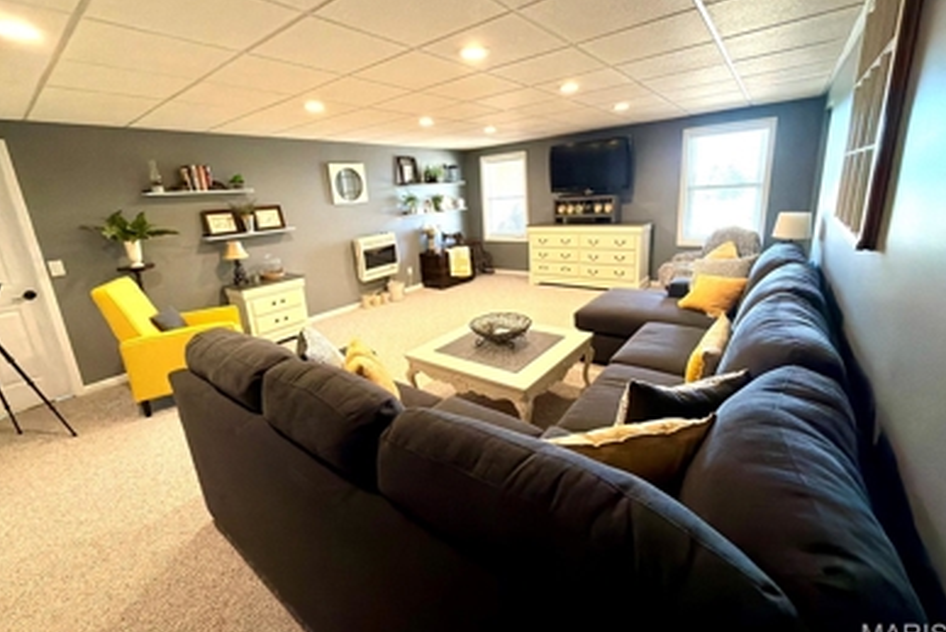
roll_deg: +4.4
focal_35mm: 15
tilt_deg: -13.0
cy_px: 288
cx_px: 468
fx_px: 394
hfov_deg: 100.4
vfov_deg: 77.2
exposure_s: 1/60
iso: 640
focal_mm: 2.22
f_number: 2.2
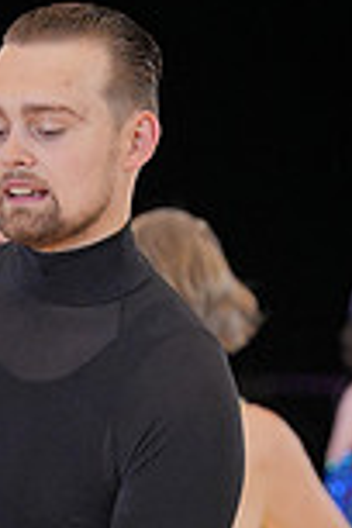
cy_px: 787
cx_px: -136
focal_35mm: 521
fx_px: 7641
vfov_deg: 3.9
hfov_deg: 2.6
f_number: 3.5
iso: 2500
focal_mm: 137
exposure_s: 1/500
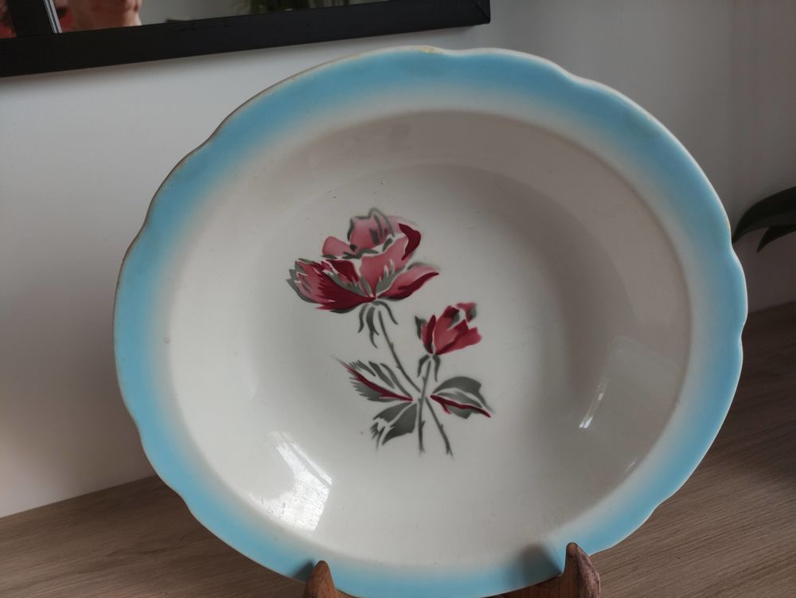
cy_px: 299
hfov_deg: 69.4
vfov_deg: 54.9
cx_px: 398
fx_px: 575
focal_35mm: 25
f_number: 1.89
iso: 118
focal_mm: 5.43
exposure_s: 1/100
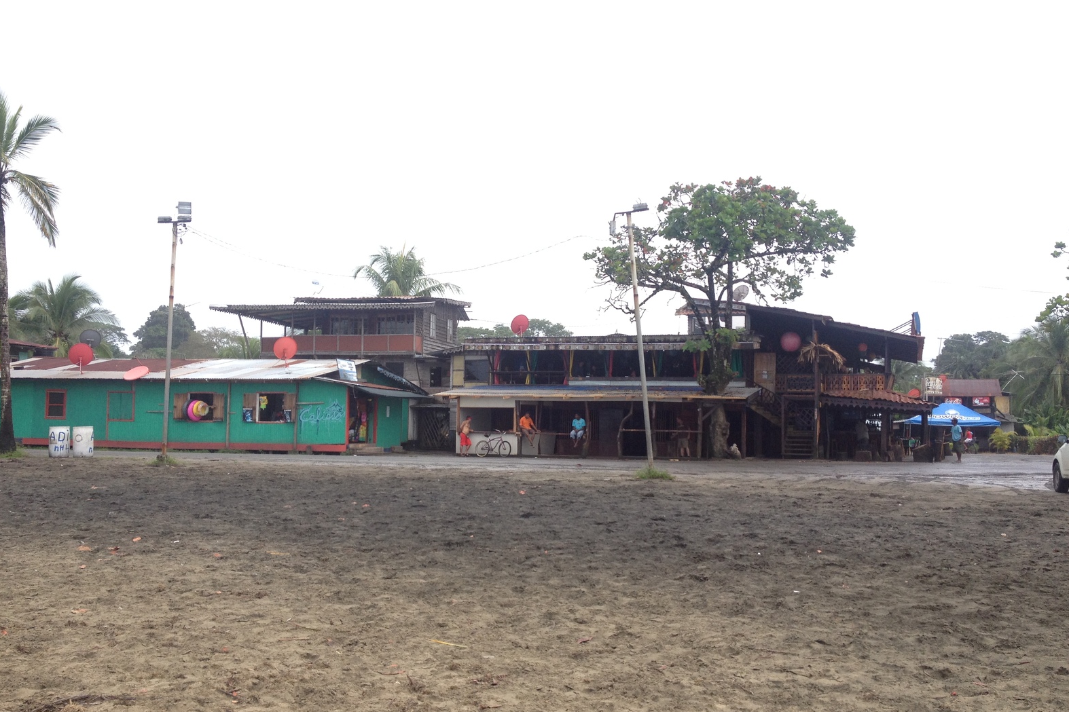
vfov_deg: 35.9
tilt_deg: -1.1
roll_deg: -0.6
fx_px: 1099
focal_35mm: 37
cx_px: 528
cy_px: 371
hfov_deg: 51.9
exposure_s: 1/464
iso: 50
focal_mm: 4.28
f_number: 2.4
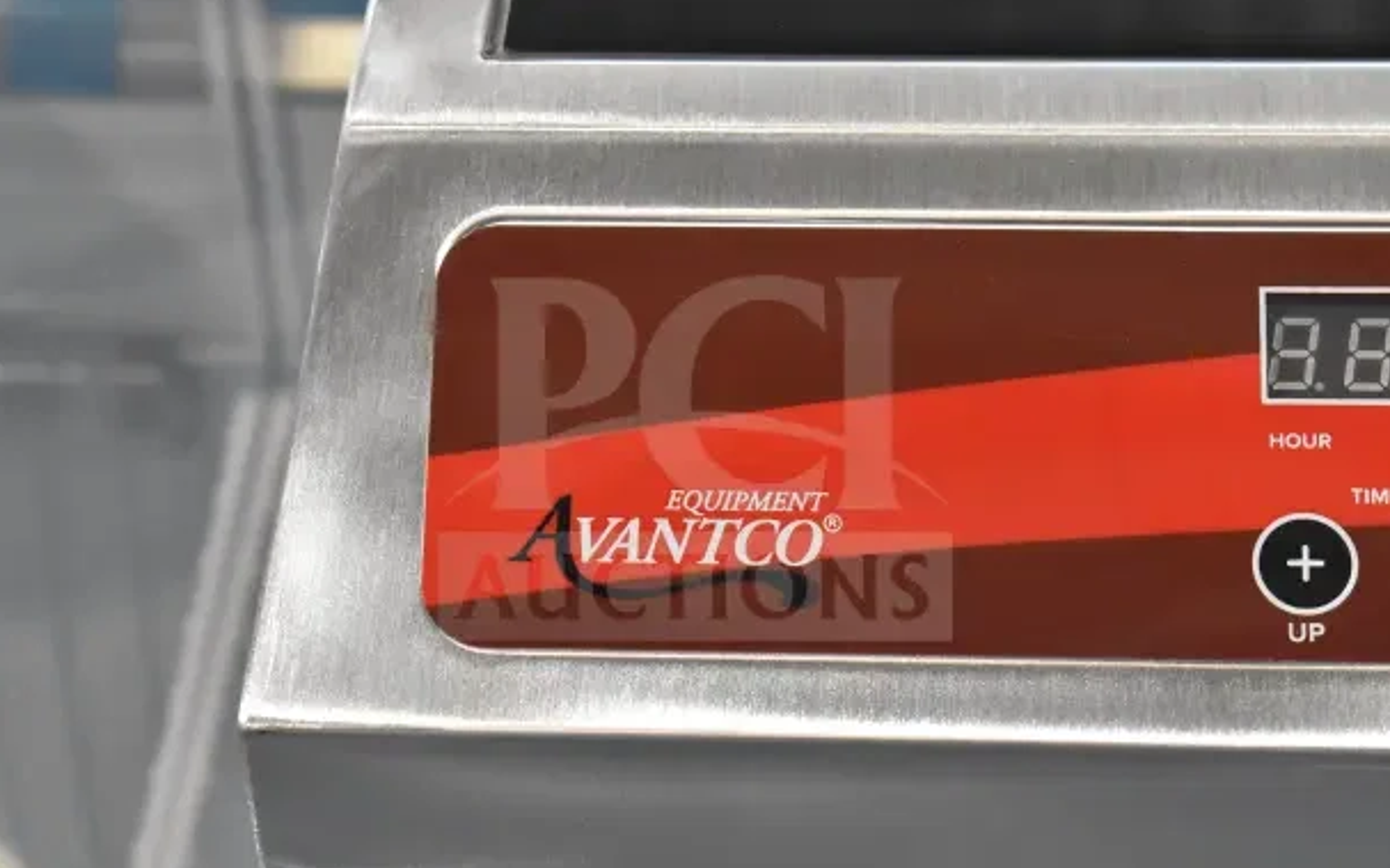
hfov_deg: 24.5
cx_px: 694
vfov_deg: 15.4
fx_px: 3201
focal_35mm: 85
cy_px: 459
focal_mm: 55
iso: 6400
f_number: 8
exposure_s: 1/250
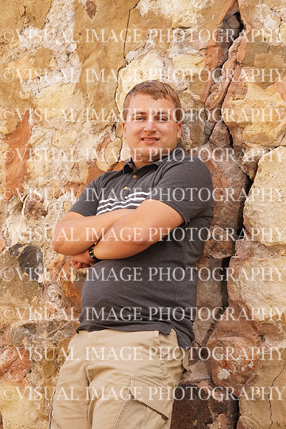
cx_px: 143
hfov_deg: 13.0
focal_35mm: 105
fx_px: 1250
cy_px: 214
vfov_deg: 19.5
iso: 320
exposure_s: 1/100
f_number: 8
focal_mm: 70
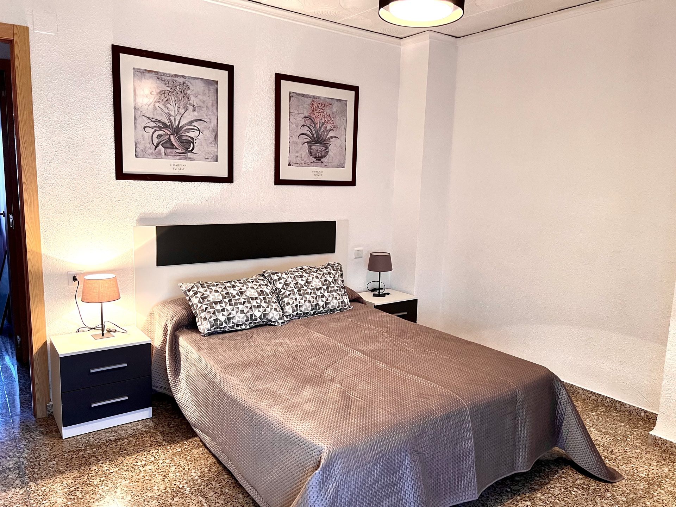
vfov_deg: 53.1
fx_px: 508
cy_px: 254
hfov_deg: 67.3
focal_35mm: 26
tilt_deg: -8.9
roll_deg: -1.4
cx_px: 338
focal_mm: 5.7
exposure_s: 1/50
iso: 200
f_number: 1.5
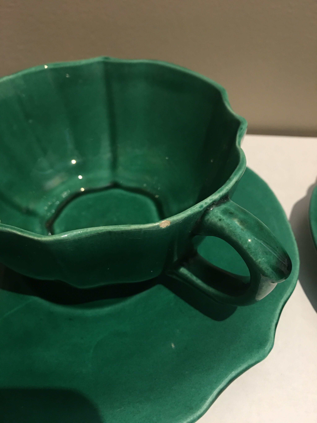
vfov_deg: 61.7
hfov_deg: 48.2
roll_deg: +1.6
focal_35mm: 29
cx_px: 158
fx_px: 354
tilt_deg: -42.5
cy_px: 212
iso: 125
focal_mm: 4.15
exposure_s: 1/8
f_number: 2.2
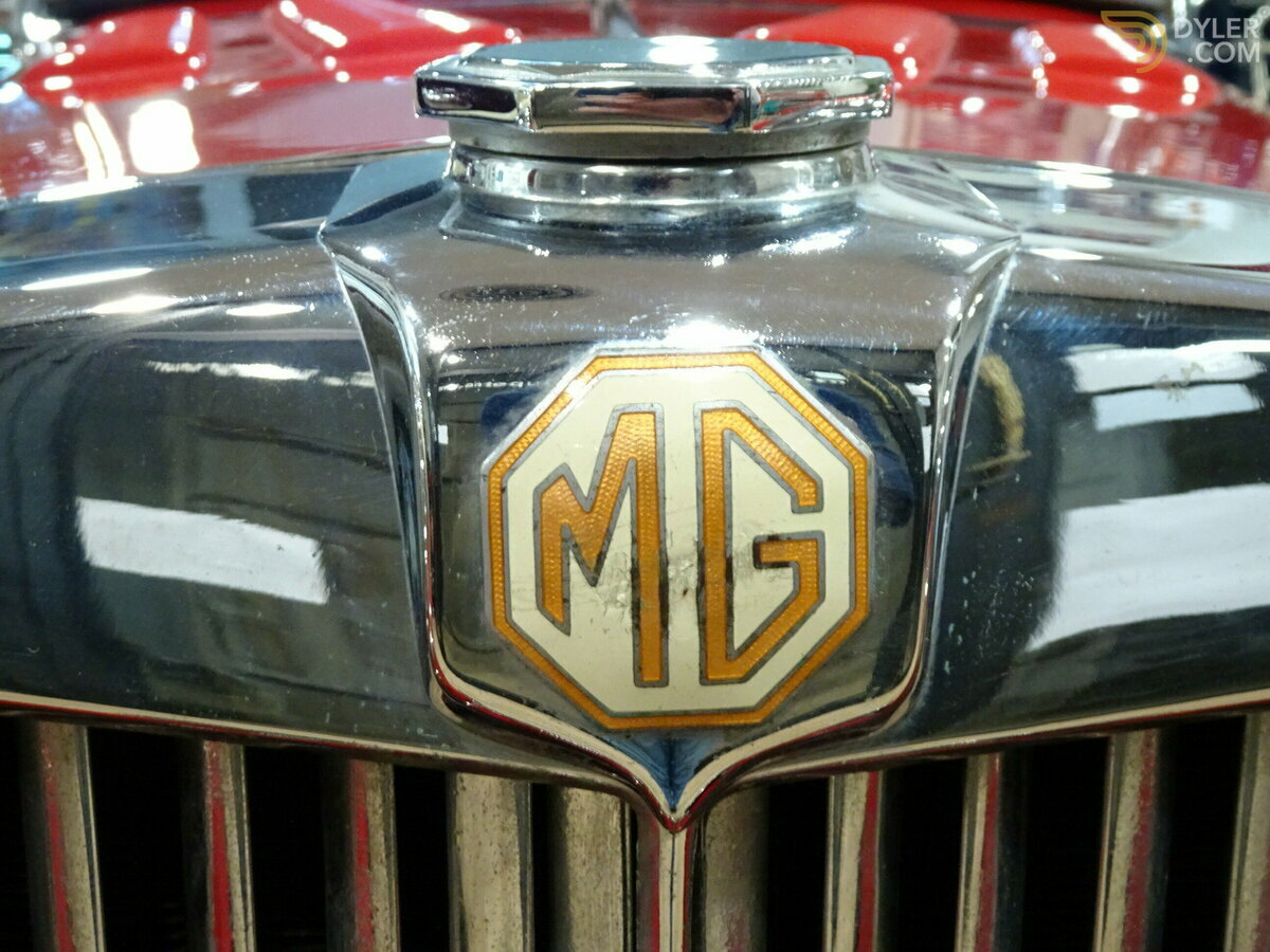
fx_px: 1688
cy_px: 476
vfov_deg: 31.5
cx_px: 635
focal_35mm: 46
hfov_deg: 41.2
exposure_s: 1/10
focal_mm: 7.87
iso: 800
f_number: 4.5
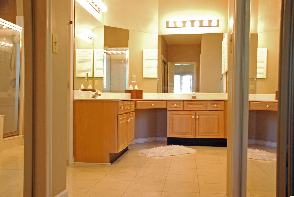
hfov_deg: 53.1
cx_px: 147
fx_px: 294
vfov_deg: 37.0
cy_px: 98
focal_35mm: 36
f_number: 6.3
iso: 400
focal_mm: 24
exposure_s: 1/8
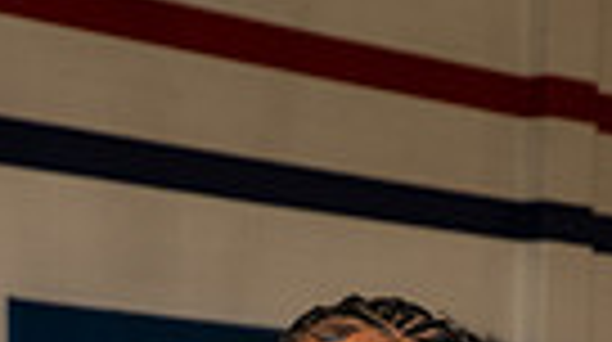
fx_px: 3095
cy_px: 932
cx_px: 374
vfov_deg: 6.0
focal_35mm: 191
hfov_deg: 11.3
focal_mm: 55
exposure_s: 1/250
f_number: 7.1
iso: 320
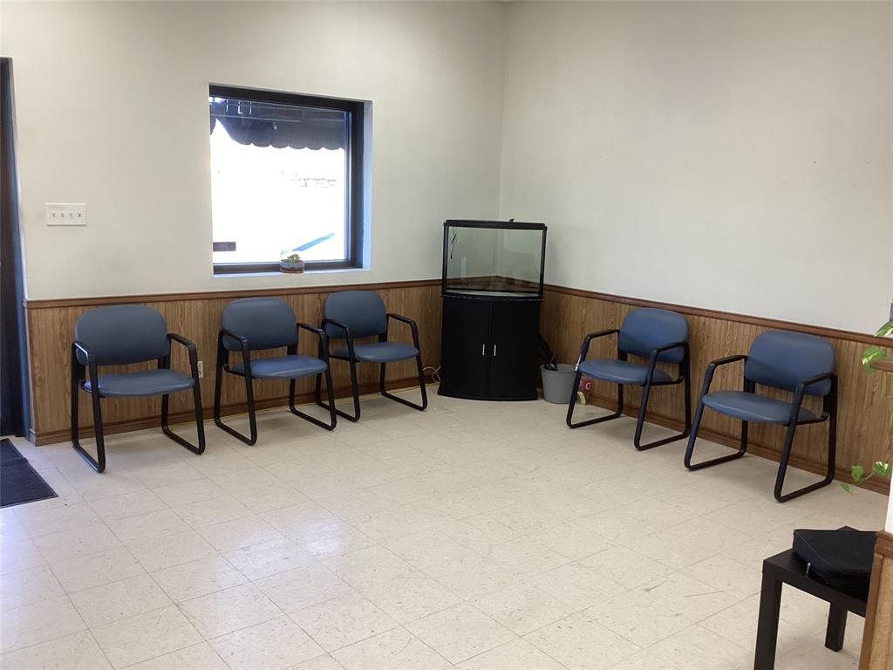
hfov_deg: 58.4
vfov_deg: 45.4
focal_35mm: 31
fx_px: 800
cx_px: 446
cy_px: 335
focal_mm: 3.3
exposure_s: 1/60
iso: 80
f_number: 2.4
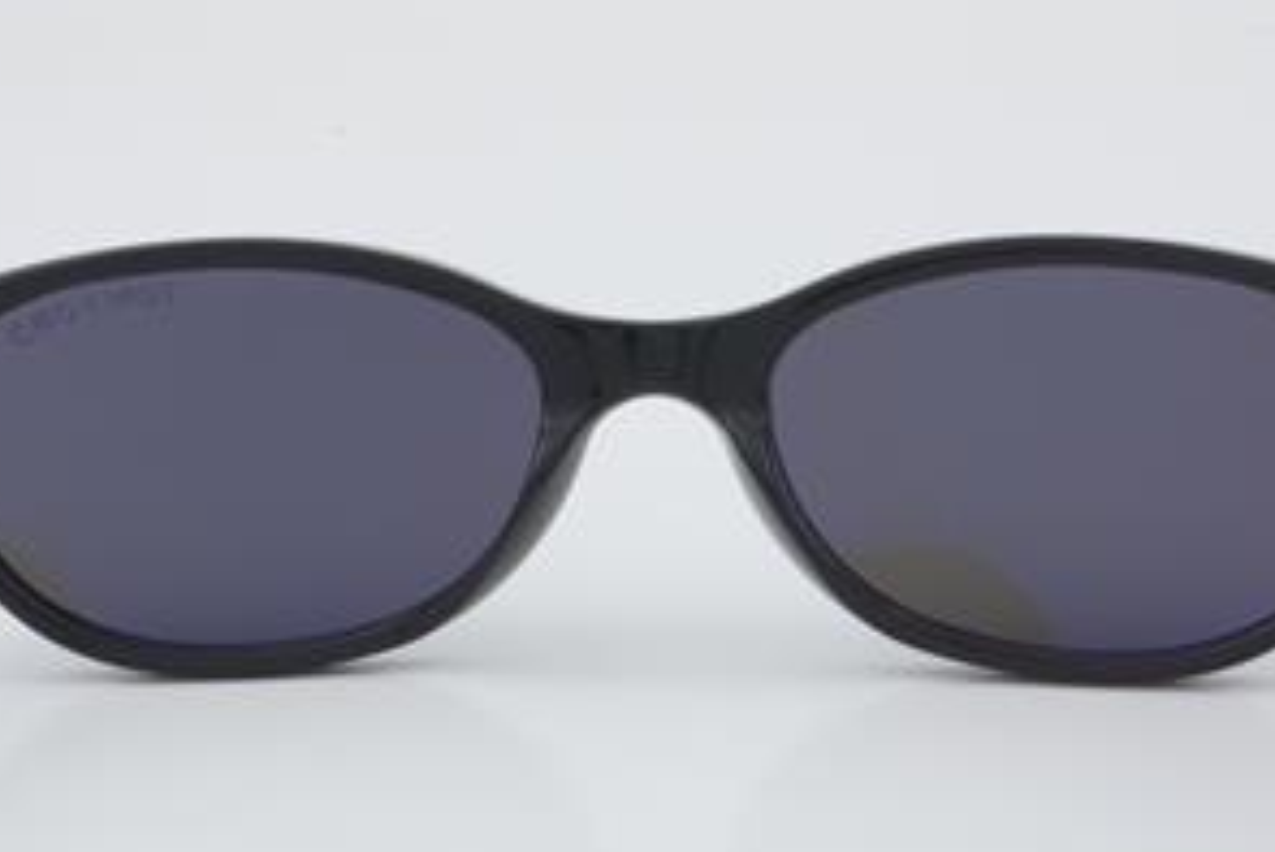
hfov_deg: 18.3
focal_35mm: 112
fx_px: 3957
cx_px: 657
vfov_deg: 12.3
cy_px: 454
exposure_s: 1/3
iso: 100
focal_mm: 55
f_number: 32
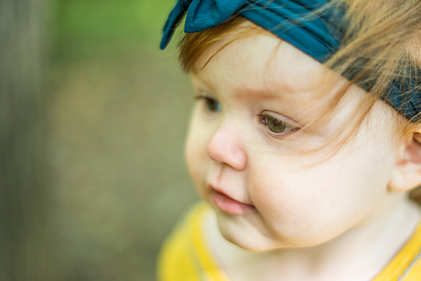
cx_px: 254
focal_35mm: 63
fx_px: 737
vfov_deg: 21.6
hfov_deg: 31.8
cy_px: 146
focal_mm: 50
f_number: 1.6
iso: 64
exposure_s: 1/320
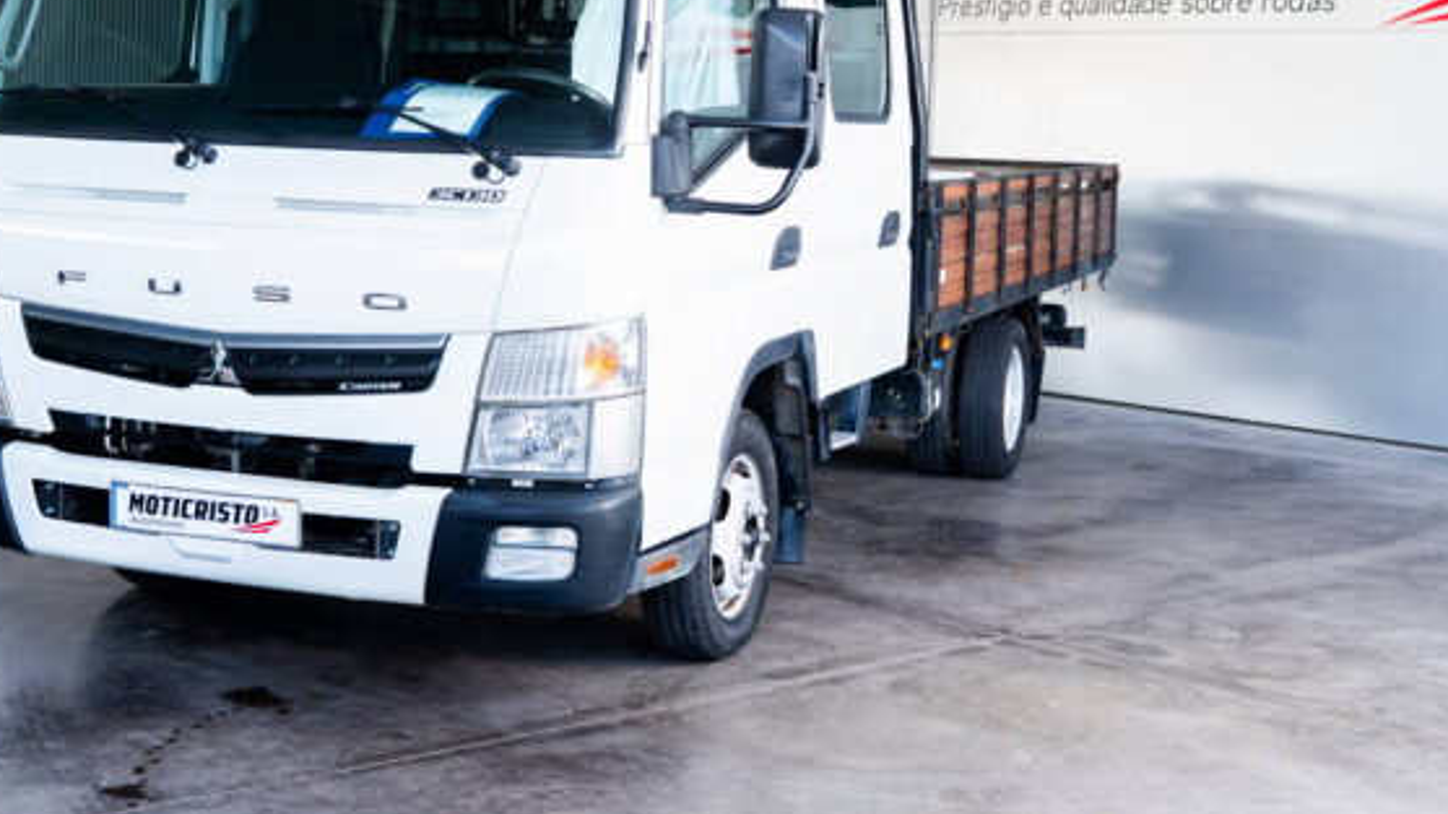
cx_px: 793
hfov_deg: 39.8
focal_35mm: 52
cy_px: 208
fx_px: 1996
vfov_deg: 22.8
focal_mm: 24
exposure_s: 1/400
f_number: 3.5
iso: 800
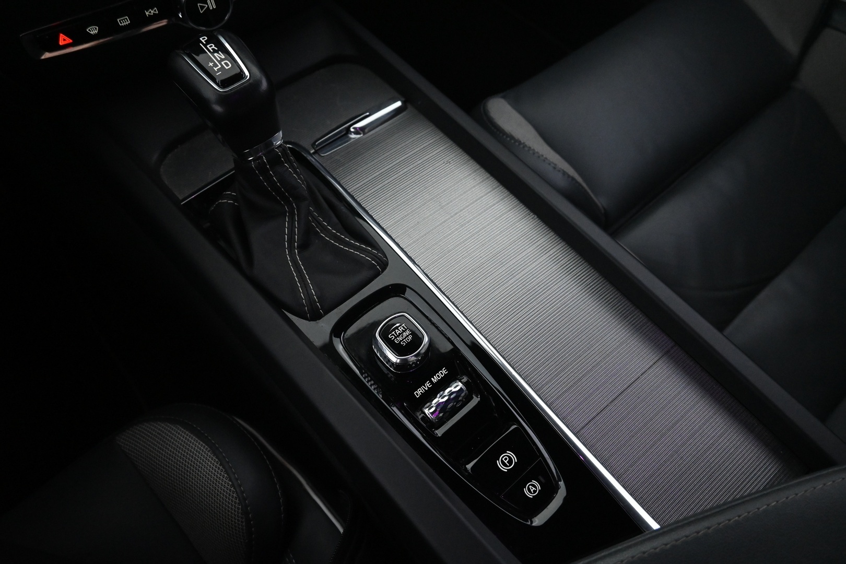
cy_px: 282
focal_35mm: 24
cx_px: 423
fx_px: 564
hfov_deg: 73.7
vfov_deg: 53.1
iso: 4000
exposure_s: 1/80
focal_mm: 16
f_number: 4.5
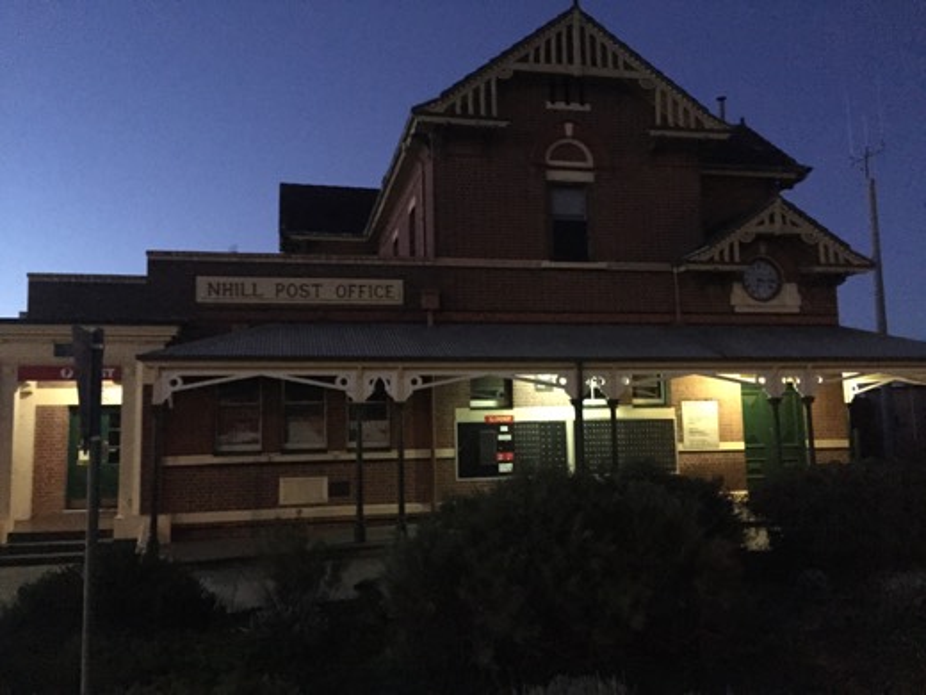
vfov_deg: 48.2
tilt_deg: +7.1
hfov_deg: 61.7
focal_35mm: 29
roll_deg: +1.8
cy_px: 348
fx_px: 776
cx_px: 463
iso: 2000
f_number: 2.2
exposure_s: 1/15
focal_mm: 4.15
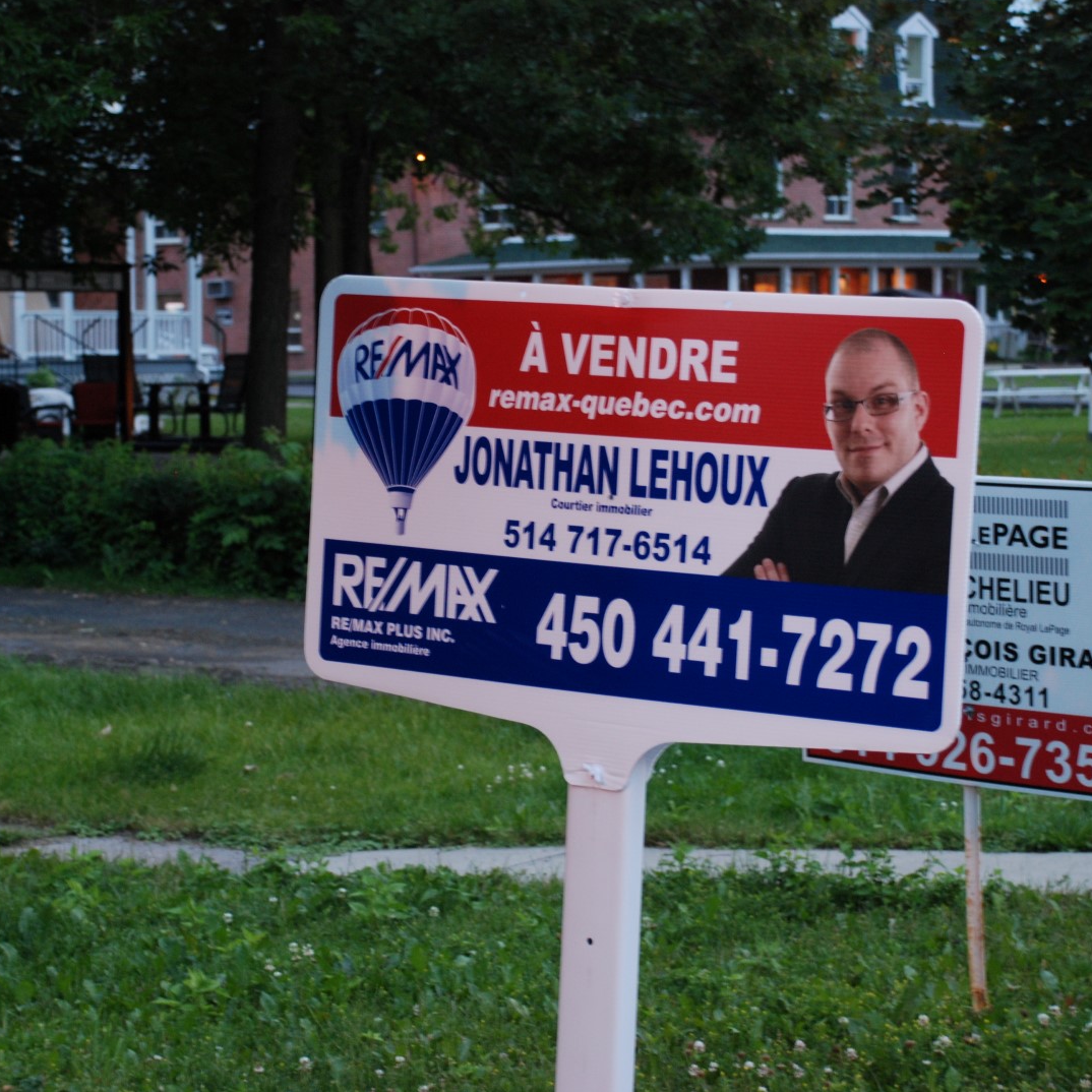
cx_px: 532
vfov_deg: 18.9
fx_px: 3284
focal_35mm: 92
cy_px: 545
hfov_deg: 18.9
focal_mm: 48
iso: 400
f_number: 4.8
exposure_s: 1/10
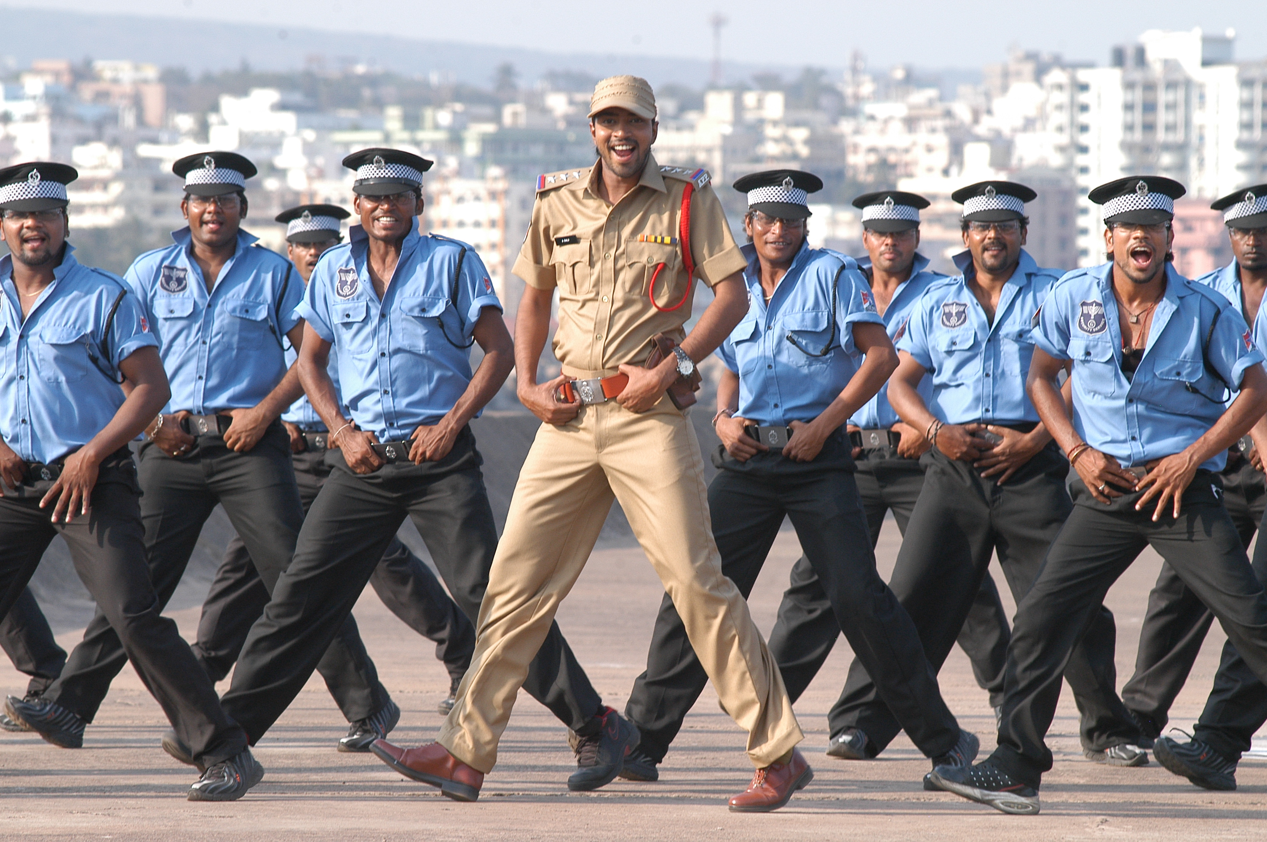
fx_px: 8967
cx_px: 634
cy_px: 421
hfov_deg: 8.1
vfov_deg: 5.4
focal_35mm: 255
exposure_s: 1/400
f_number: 7.1
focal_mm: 170
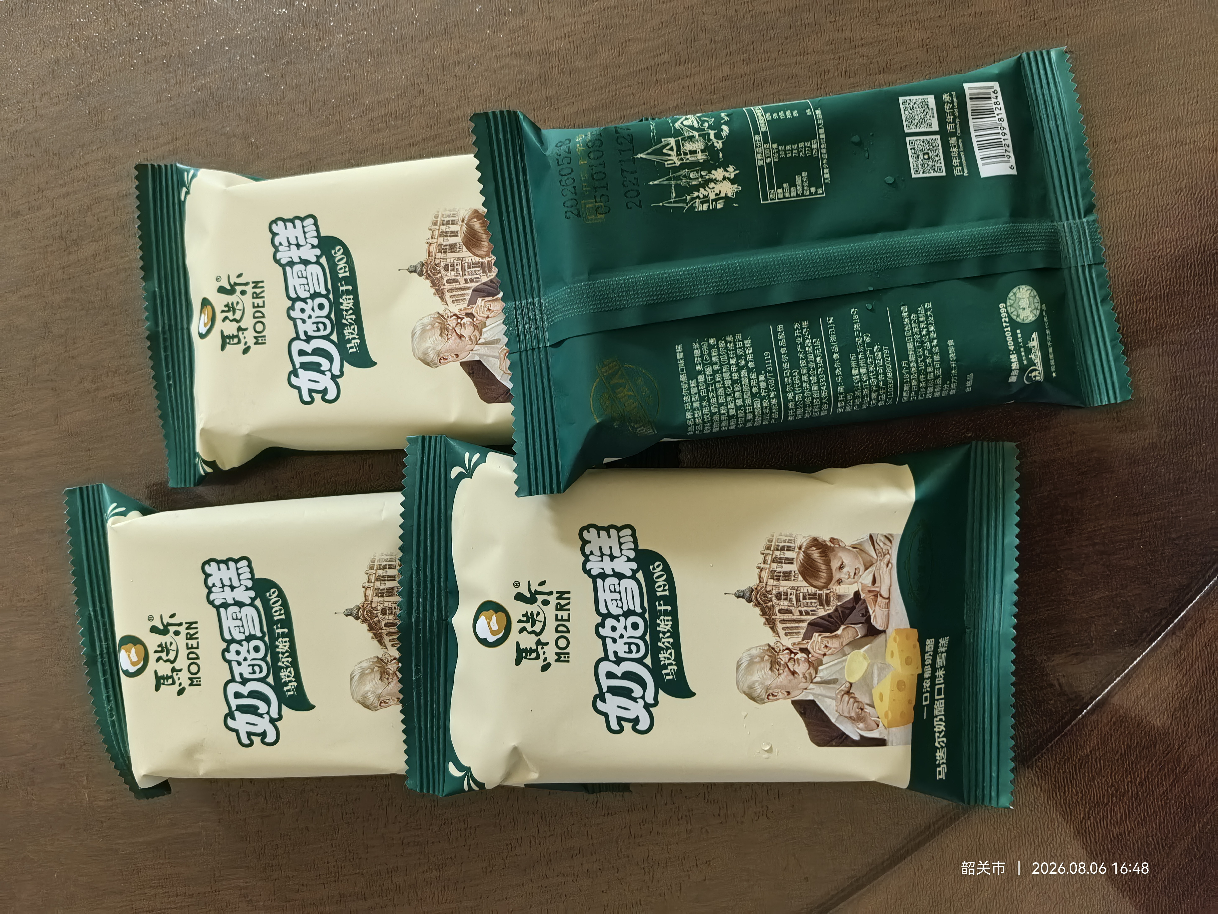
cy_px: 457
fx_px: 950
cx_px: 609
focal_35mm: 27
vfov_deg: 51.4
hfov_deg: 65.3
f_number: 2
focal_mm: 6.98
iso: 800
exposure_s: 1/25
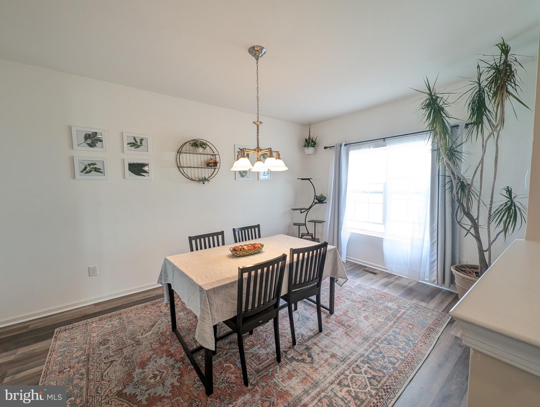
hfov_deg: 106.1
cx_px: 270
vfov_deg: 90.1
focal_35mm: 13
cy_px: 204
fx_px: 203
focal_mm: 1.95
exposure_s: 1/60
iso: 121
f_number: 2.2
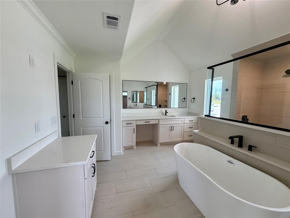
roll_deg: -0.3
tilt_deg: -5.9
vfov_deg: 85.7
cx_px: 145
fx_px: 117
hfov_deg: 102.1
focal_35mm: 14
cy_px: 109
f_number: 2.2
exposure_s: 1/120
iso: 160
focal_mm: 2.22
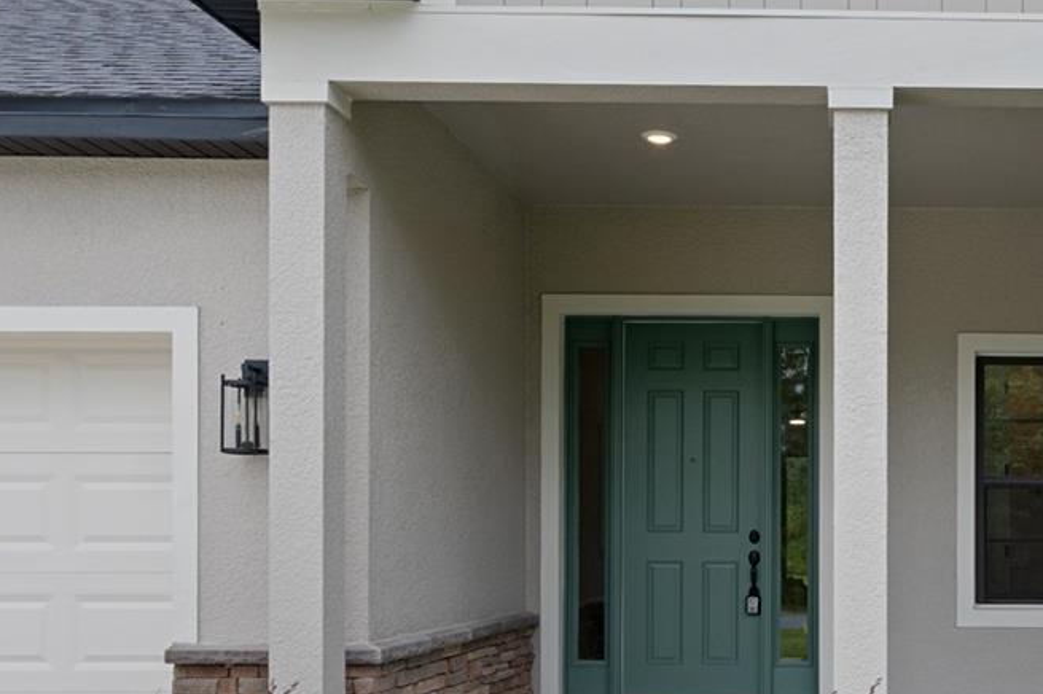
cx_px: 928
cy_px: 489
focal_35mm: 44
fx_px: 1274
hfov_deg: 41.2
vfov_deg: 30.2
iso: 320
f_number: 8
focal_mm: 12
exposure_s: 1/200
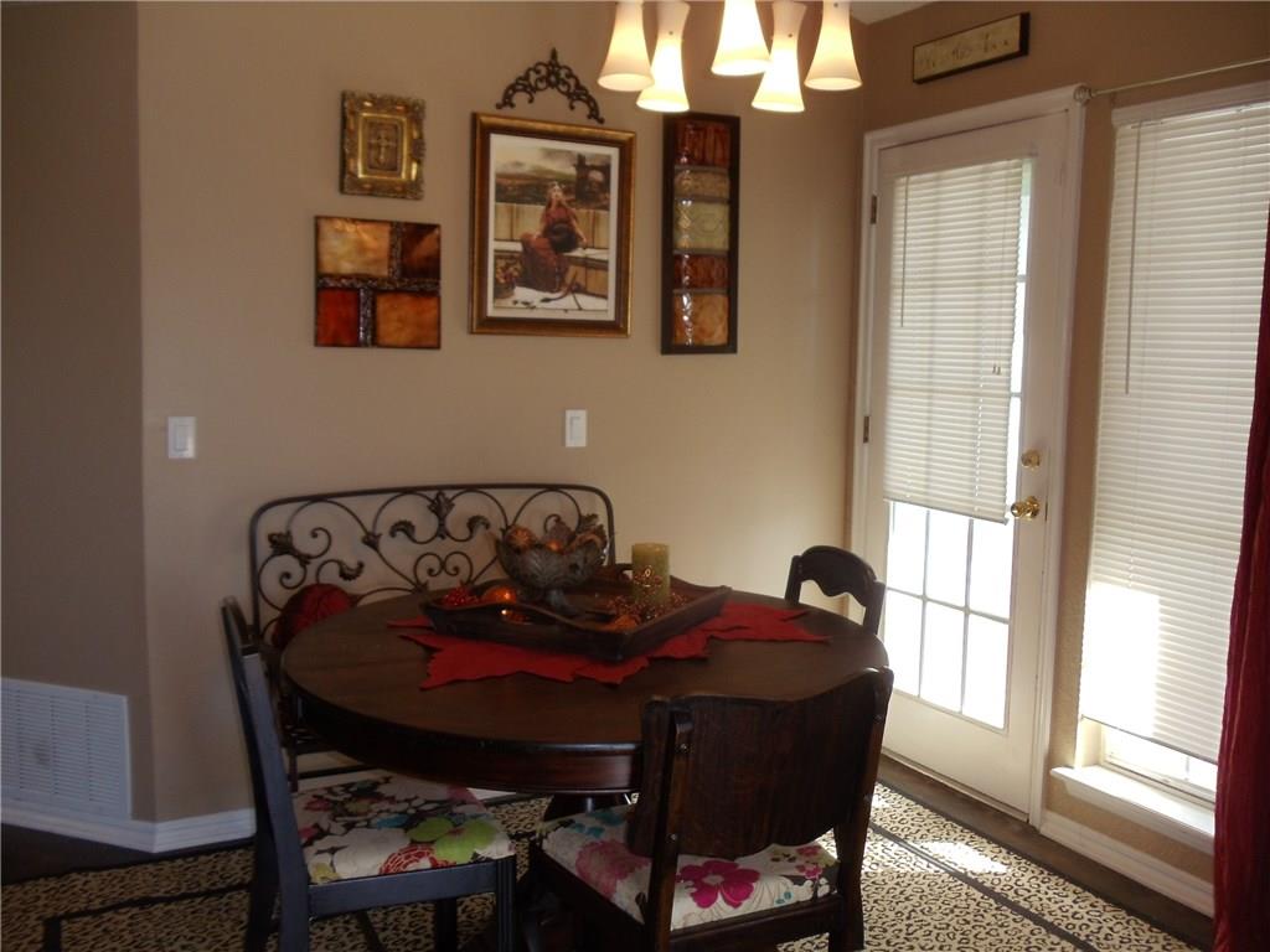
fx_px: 1614
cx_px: 635
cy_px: 476
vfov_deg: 32.9
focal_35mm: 44
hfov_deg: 42.9
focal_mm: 6
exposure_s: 1/30
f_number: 3.5
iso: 80
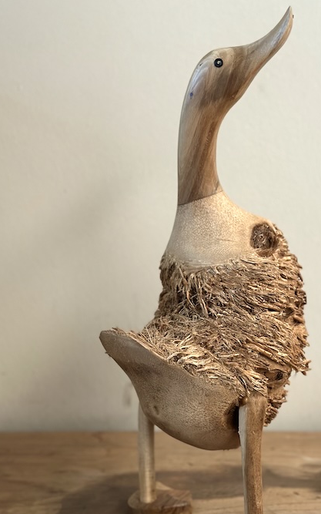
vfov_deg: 33.5
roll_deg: -1.1
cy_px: 278
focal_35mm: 61
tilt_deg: -8.9
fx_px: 854
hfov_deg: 21.2
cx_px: 226
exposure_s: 1/60
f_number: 1.78
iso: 400
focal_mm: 6.86
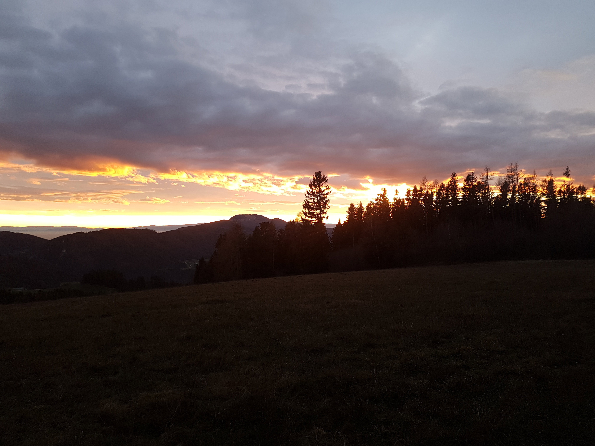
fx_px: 447
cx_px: 298
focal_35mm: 26
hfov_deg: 67.3
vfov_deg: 53.1
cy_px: 223
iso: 64
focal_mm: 4.2
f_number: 1.7
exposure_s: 1/50
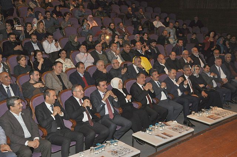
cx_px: 118
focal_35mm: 48
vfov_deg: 28.0
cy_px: 78
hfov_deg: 41.2
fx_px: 316
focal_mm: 32
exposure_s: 1/60
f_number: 4.2
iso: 800
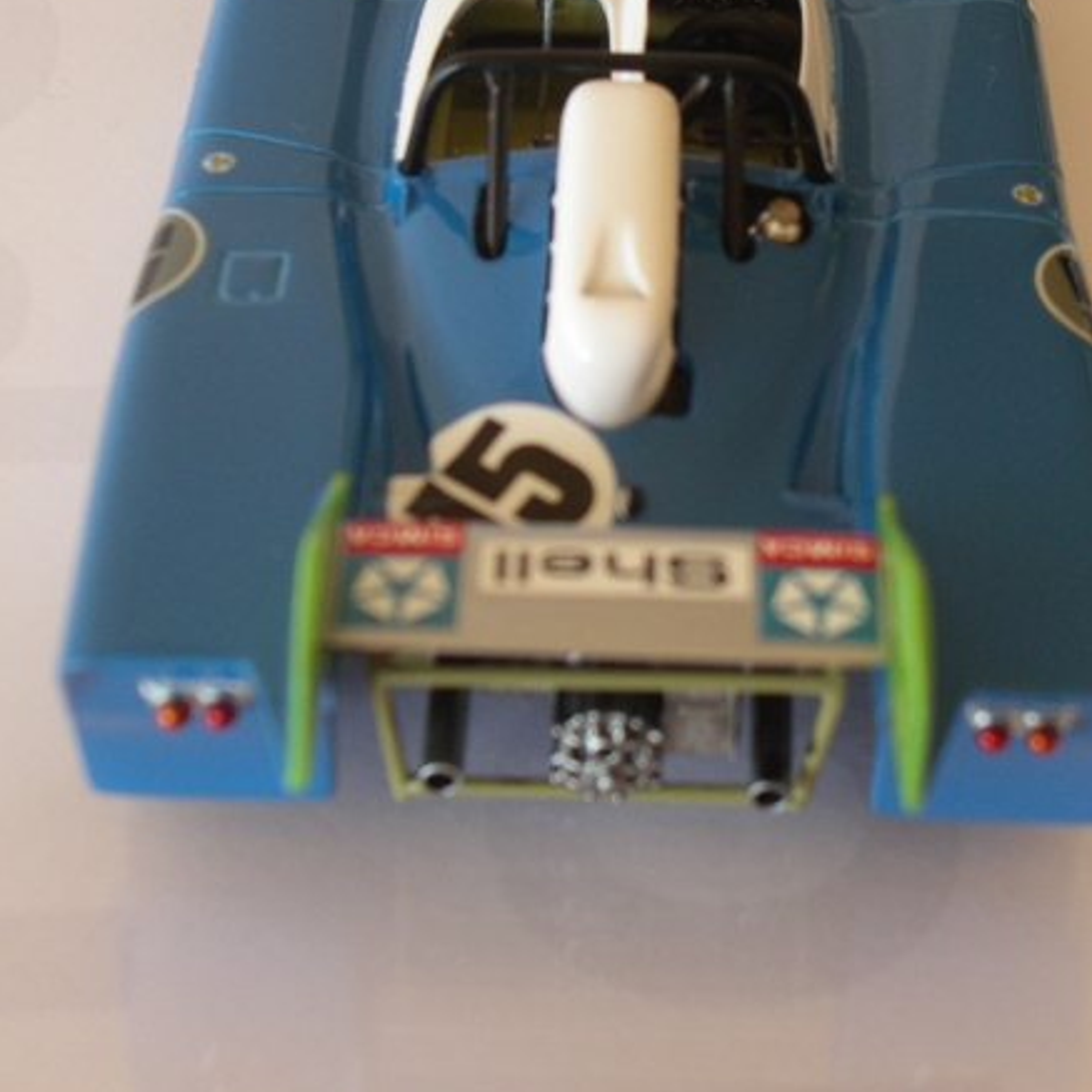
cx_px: 607
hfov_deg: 19.3
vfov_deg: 19.2
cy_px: 379
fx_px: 3212
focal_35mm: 90
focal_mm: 10.2
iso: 160
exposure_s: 1/80
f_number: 3.5
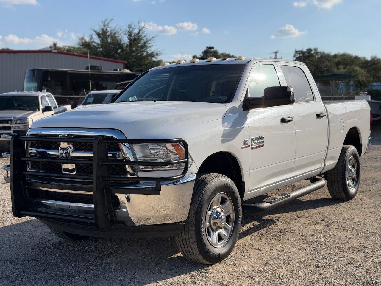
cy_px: 143
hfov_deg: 39.7
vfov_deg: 30.3
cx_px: 190
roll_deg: -1.0
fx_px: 528
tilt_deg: -4.7
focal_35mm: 48
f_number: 1.78
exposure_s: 1/5587
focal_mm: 6.76
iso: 64
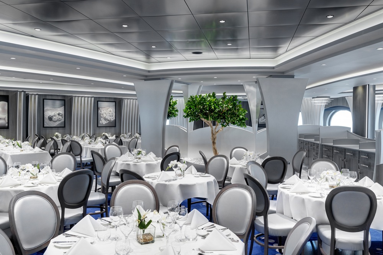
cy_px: 128
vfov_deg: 41.1
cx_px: 192
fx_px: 340
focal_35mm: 32
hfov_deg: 58.7
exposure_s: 1/2
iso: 200
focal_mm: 32
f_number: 11
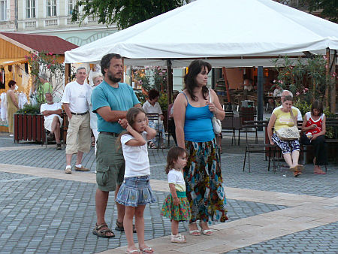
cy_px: 127
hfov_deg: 24.1
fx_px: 791
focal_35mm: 81
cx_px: 169
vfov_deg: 18.2
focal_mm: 11.8
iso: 200
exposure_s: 1/8
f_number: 3.2
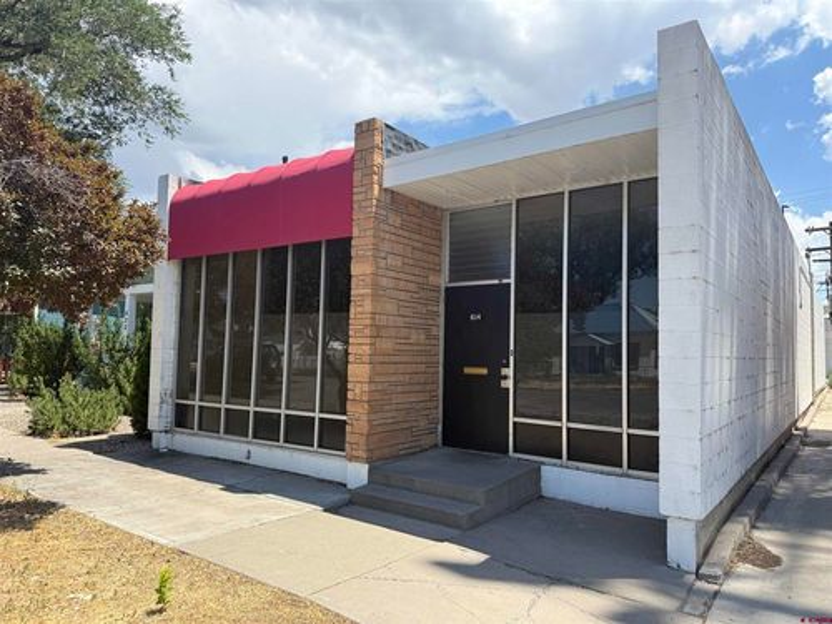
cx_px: 416
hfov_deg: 71.6
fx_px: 577
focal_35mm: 24
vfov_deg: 56.8
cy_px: 312
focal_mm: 6.76
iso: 100
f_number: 1.78
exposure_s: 1/2169
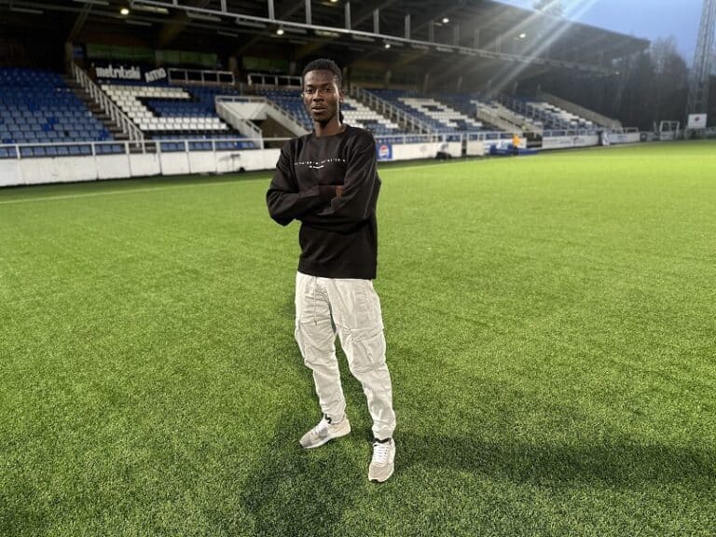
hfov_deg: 71.6
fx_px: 496
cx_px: 358
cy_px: 268
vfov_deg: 56.8
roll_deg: +2.4
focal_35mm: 24
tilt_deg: -15.2
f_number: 1.78
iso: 160
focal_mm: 6.86
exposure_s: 1/50
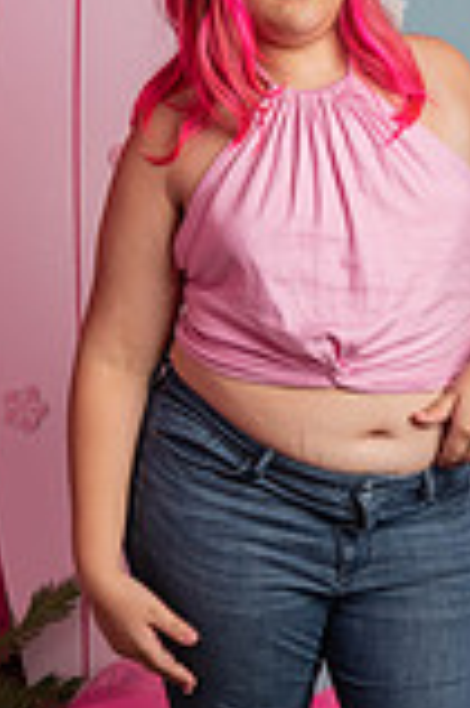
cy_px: 237
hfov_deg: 13.6
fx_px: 1962
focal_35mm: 100
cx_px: 322
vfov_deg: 20.4
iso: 200
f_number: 4.5
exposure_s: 1/100
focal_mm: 35
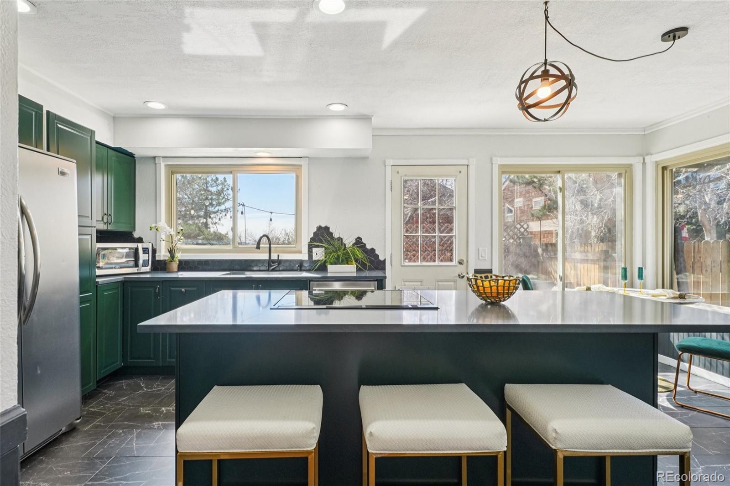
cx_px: 365
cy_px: 243
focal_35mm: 16
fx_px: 334
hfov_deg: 95.0
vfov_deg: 72.0
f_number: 8
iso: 100
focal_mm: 11
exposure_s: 1/30
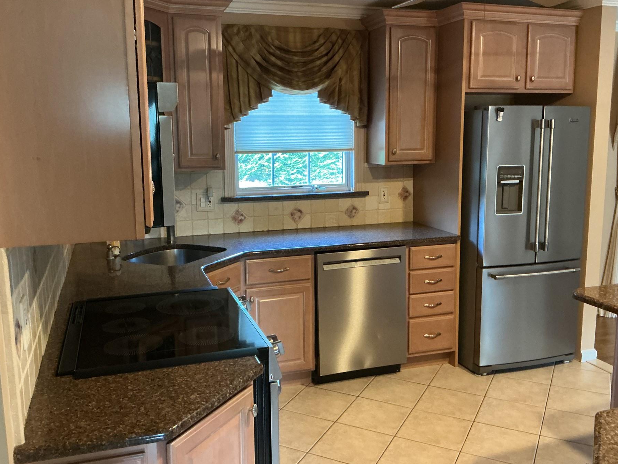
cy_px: 218
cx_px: 306
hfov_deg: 55.4
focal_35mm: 33
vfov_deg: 42.9
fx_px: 589
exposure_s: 1/40
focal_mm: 3
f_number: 1.8
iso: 320
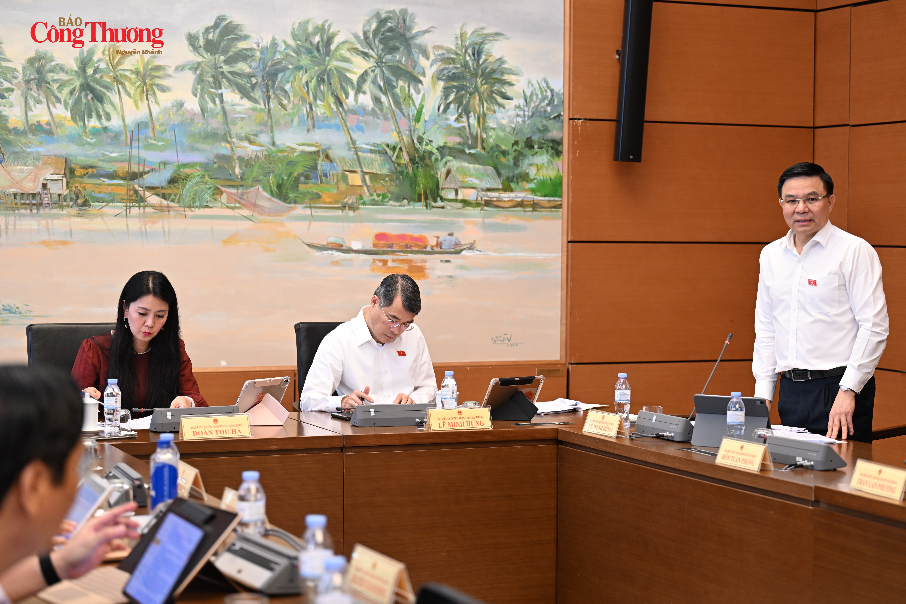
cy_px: 297
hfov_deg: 28.1
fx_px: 1812
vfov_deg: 18.9
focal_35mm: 72
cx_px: 465
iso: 640
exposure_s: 1/125
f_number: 3.2
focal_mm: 70
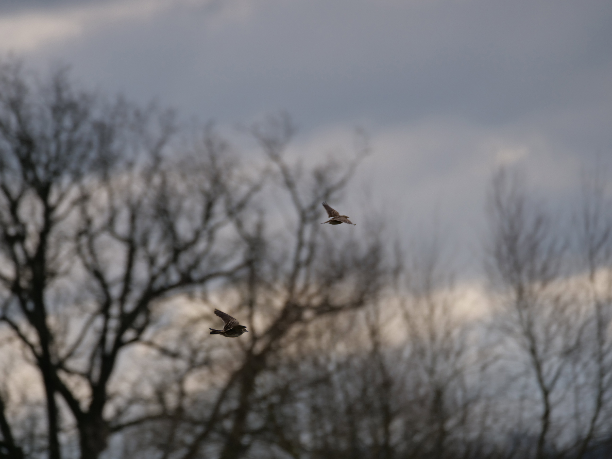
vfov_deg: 2.5
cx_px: 306
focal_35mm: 600
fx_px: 10608
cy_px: 230
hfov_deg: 3.3
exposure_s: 1/1000
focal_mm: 300
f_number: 5.7
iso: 200
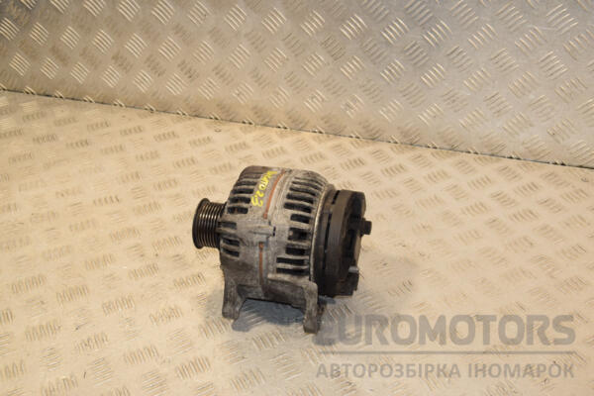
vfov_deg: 29.9
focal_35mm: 45
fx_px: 742
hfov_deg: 43.6
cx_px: 297
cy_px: 198
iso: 800
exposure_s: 1/200
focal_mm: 30
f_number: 8
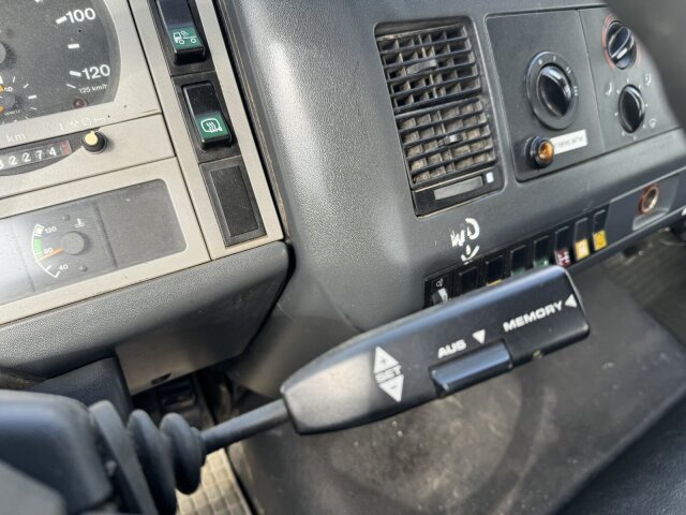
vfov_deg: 56.8
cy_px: 258
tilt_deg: -46.9
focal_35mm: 24
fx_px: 476
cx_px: 343
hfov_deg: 71.6
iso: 80
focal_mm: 6.76
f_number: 1.78
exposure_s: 1/354
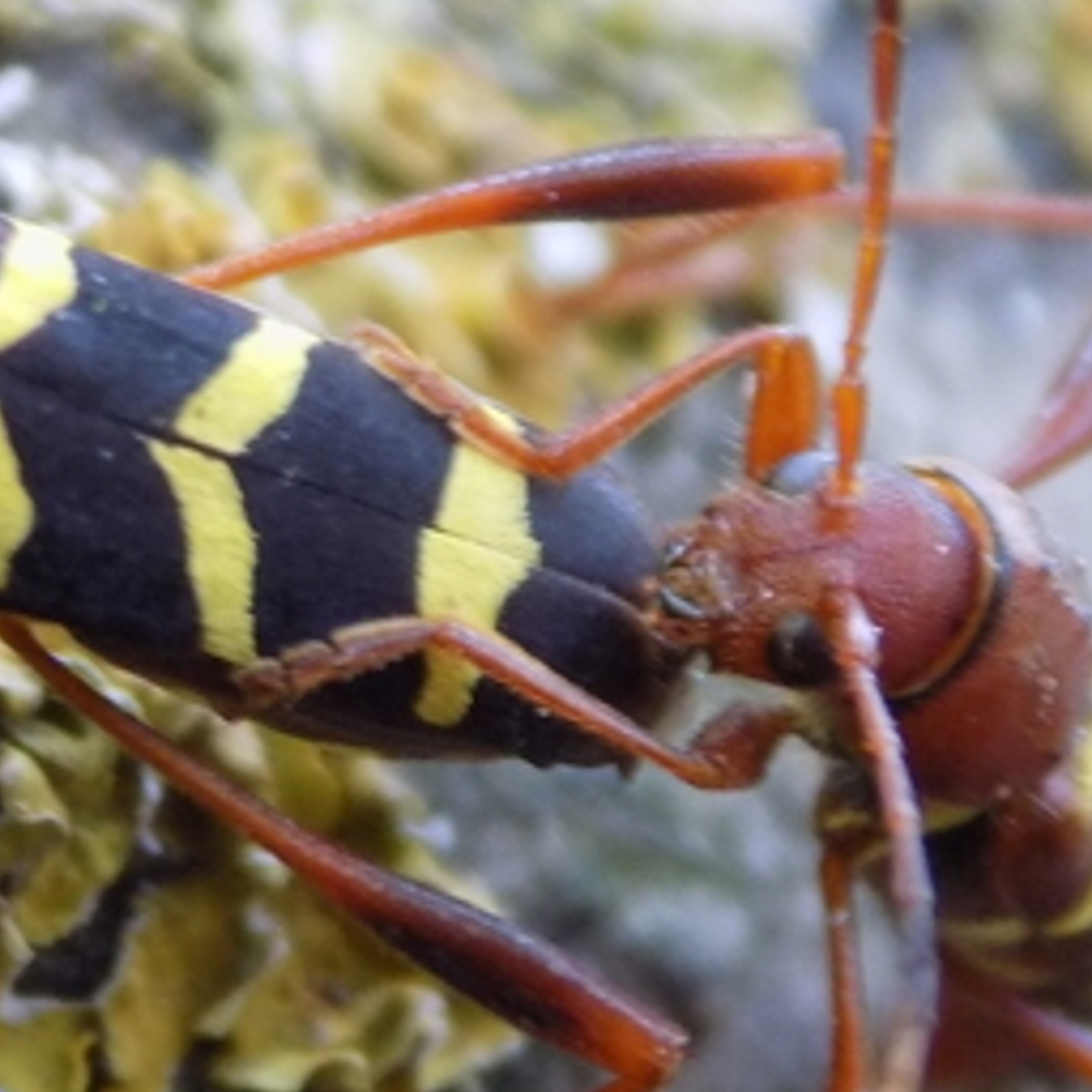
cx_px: -70
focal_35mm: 347
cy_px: 610
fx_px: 12385
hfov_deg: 5.0
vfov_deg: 5.0
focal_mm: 20.9
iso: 200
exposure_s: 1/30
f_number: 4.8
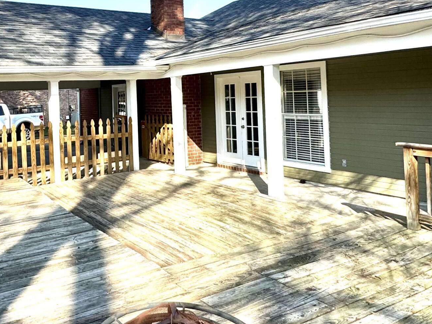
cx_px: 107
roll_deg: +1.9
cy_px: 90
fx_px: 399
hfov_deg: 54.2
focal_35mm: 32
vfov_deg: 43.0
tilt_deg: +1.2
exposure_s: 1/849
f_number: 2.2
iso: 50
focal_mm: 2.22
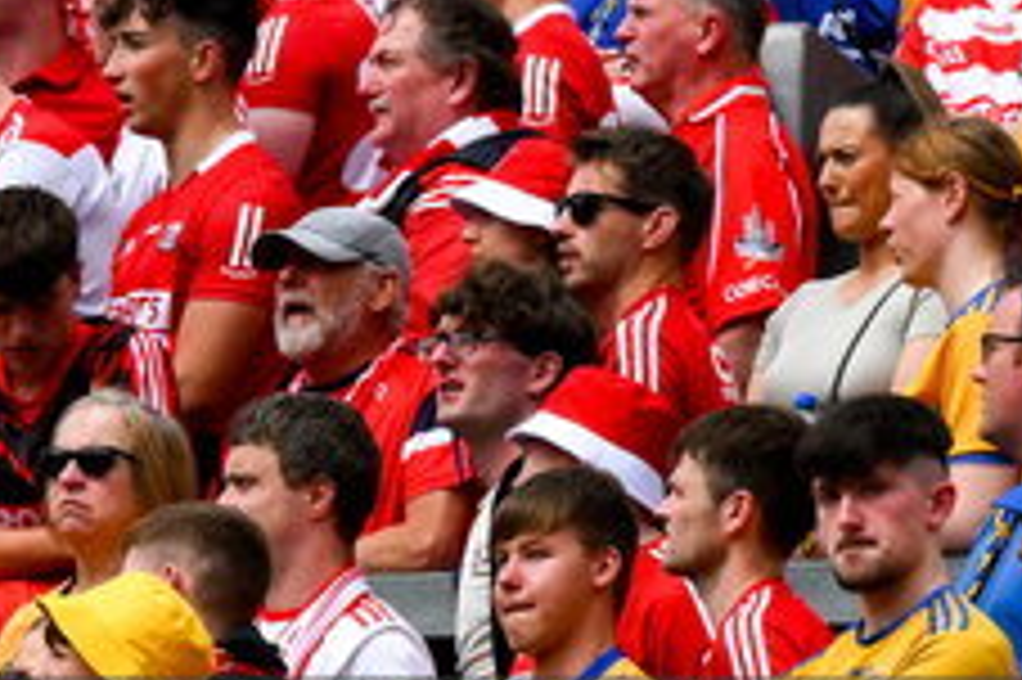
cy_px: 486
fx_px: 25644
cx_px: -41
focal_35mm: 904
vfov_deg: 1.5
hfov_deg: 2.3
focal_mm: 200
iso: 800
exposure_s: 1/1250
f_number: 14
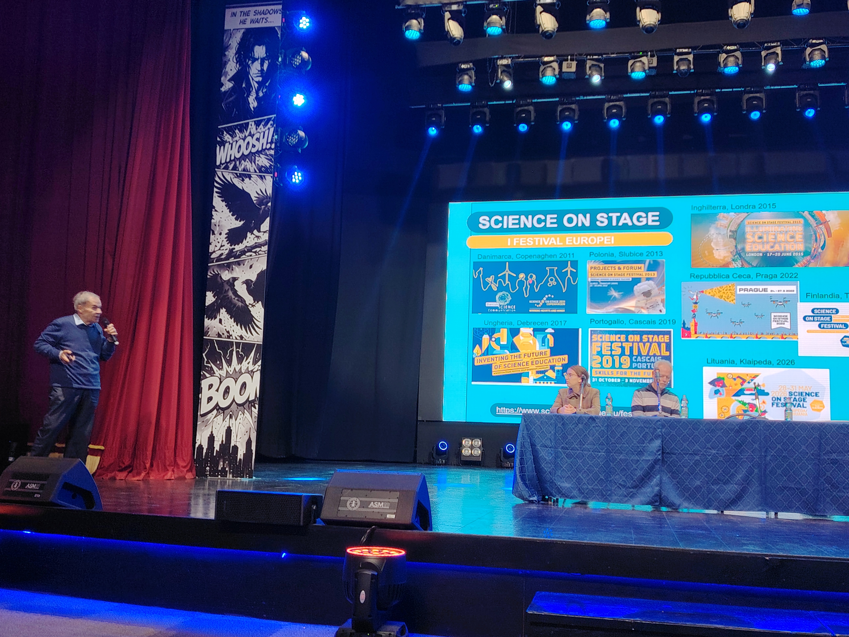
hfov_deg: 50.1
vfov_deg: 38.7
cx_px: 424
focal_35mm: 37
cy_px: 318
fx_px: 907
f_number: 1.75
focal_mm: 5.25
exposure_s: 1/33.3
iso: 431
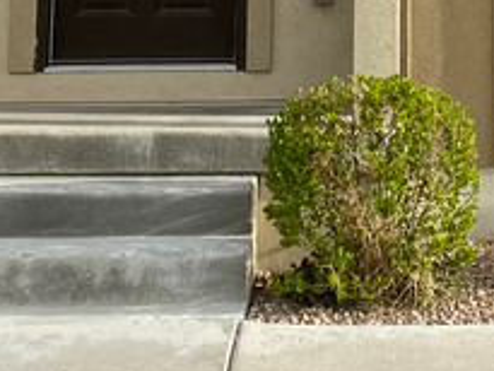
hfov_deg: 15.0
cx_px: 453
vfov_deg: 10.2
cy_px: -465
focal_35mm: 130
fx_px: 1856
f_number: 1.8
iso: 32
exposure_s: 1/1206
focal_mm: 4.25
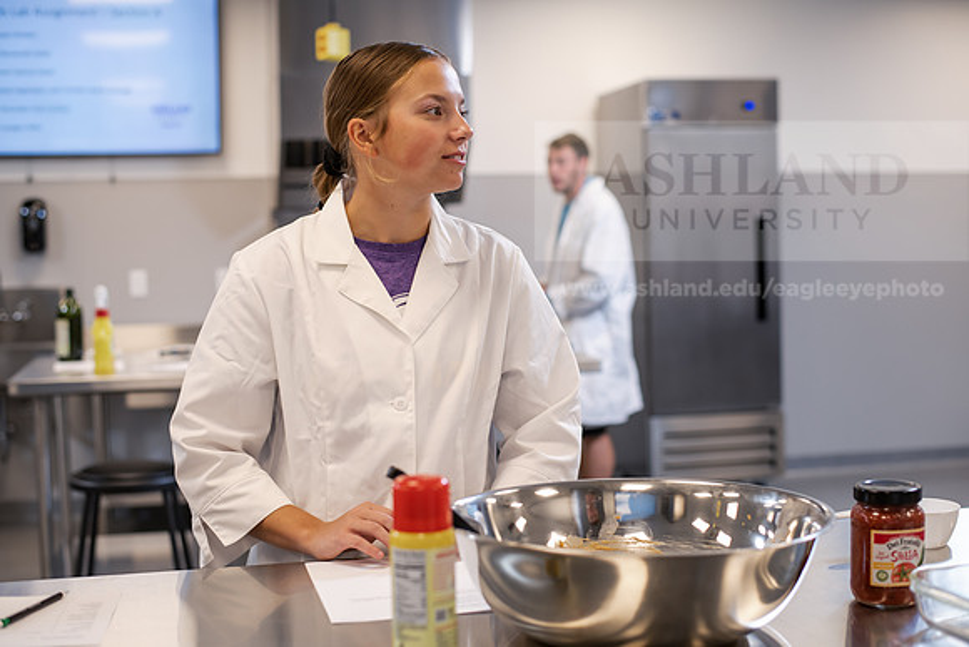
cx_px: 484
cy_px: 324
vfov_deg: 27.0
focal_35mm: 50
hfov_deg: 39.6
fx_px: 1346
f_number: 2.8
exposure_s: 1/200
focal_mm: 50
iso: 400
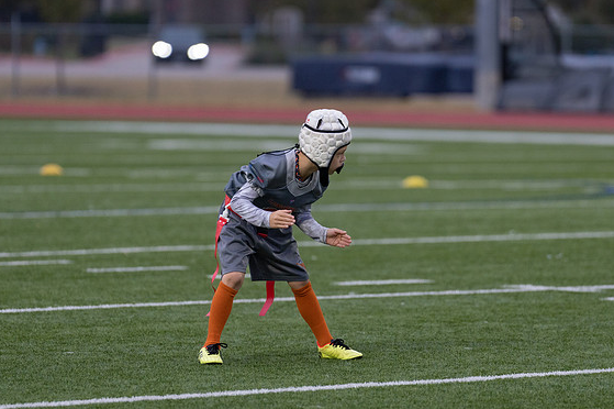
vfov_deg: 4.2
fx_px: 5591
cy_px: 190
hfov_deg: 6.3
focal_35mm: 328
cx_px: 340
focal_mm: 200
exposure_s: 1/1000
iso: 800
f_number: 2.8
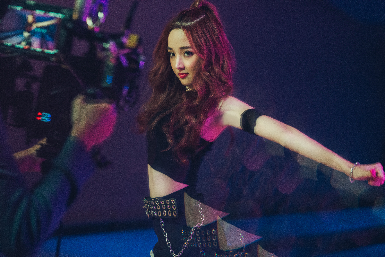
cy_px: 128
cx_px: 192
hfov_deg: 18.6
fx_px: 1177
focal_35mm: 110
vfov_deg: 12.5
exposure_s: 1/320
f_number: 2.8
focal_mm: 110
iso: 3200
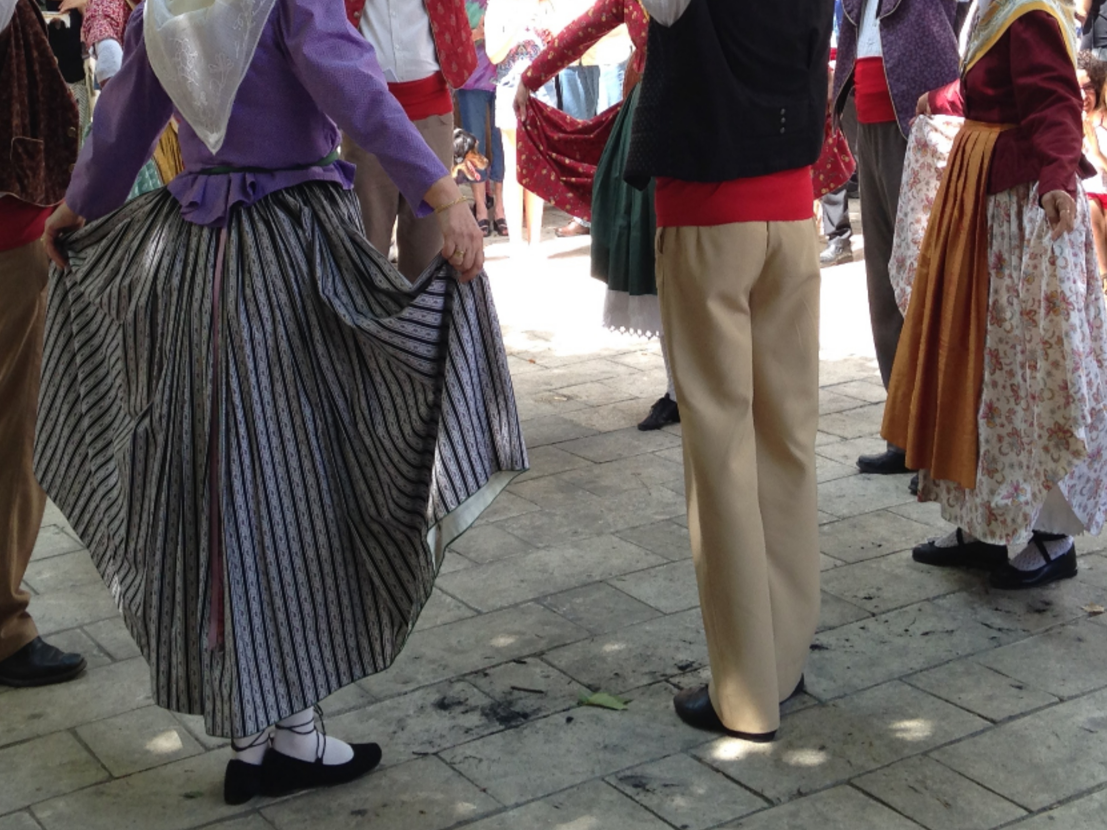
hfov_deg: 55.4
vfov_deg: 42.9
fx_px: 1055
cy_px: 415
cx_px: 554
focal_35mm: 33
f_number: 2.4
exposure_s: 1/120
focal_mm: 4.12
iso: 50
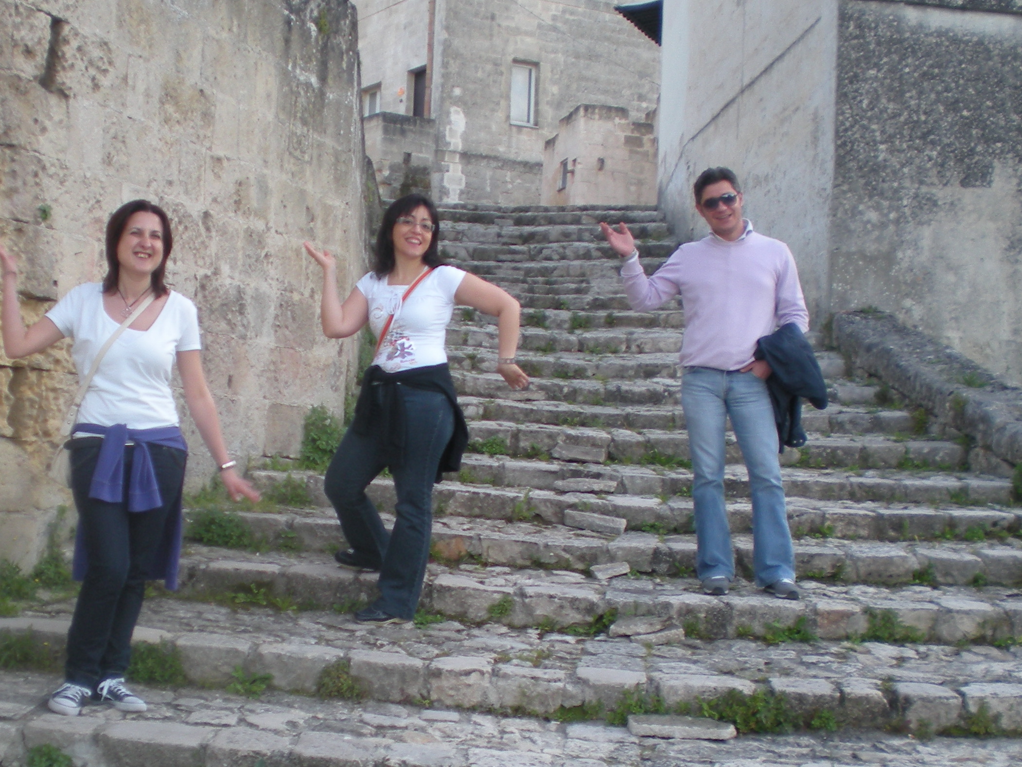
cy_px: 429
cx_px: 412
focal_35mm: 59
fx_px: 1742
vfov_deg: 24.8
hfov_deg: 32.6
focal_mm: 6.3
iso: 65
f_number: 3.1
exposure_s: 1/67.2
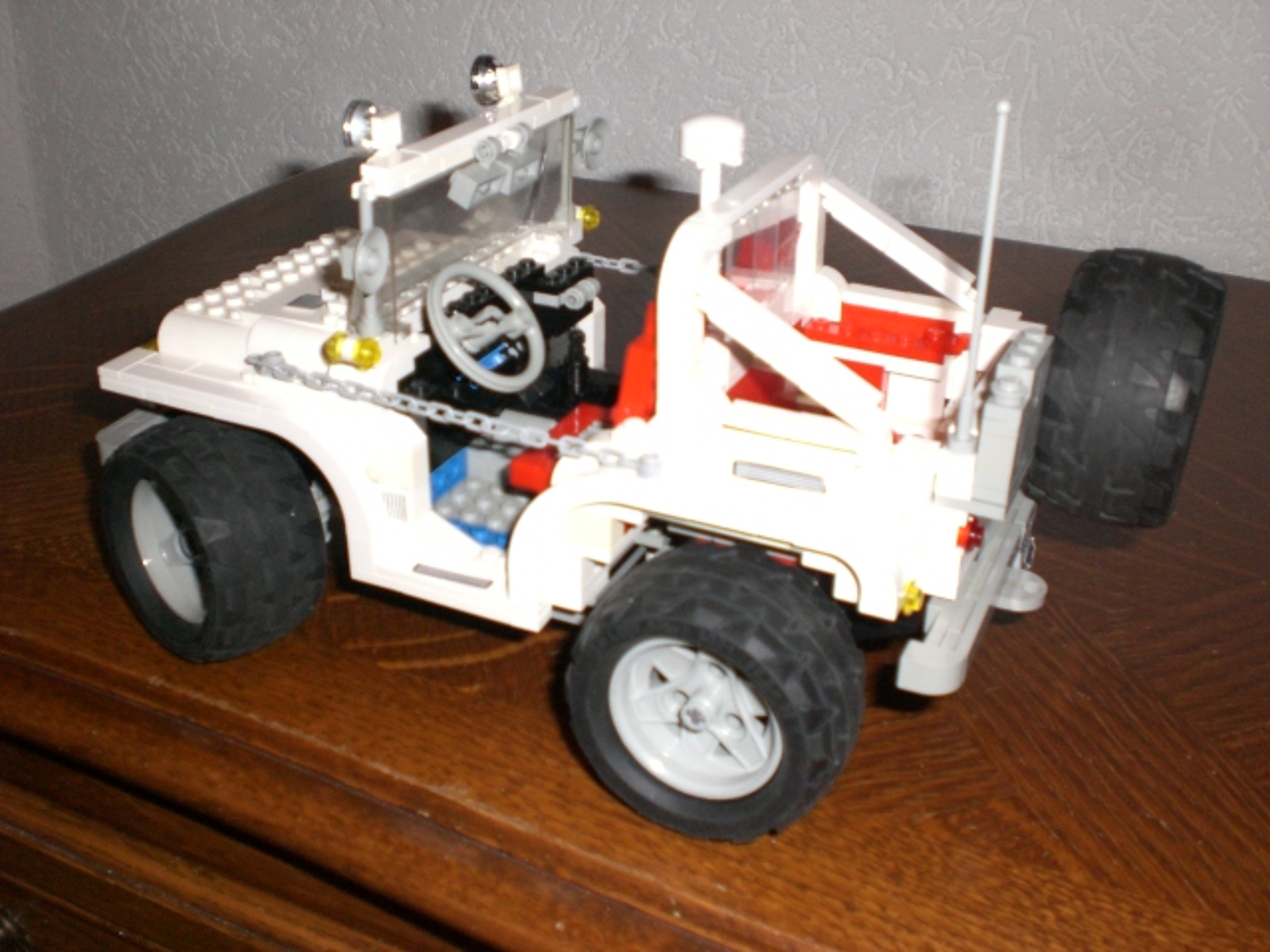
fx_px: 1394
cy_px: 476
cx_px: 635
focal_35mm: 38
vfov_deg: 37.7
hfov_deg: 49.0
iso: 200
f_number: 3.1
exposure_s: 1/60
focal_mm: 6.3
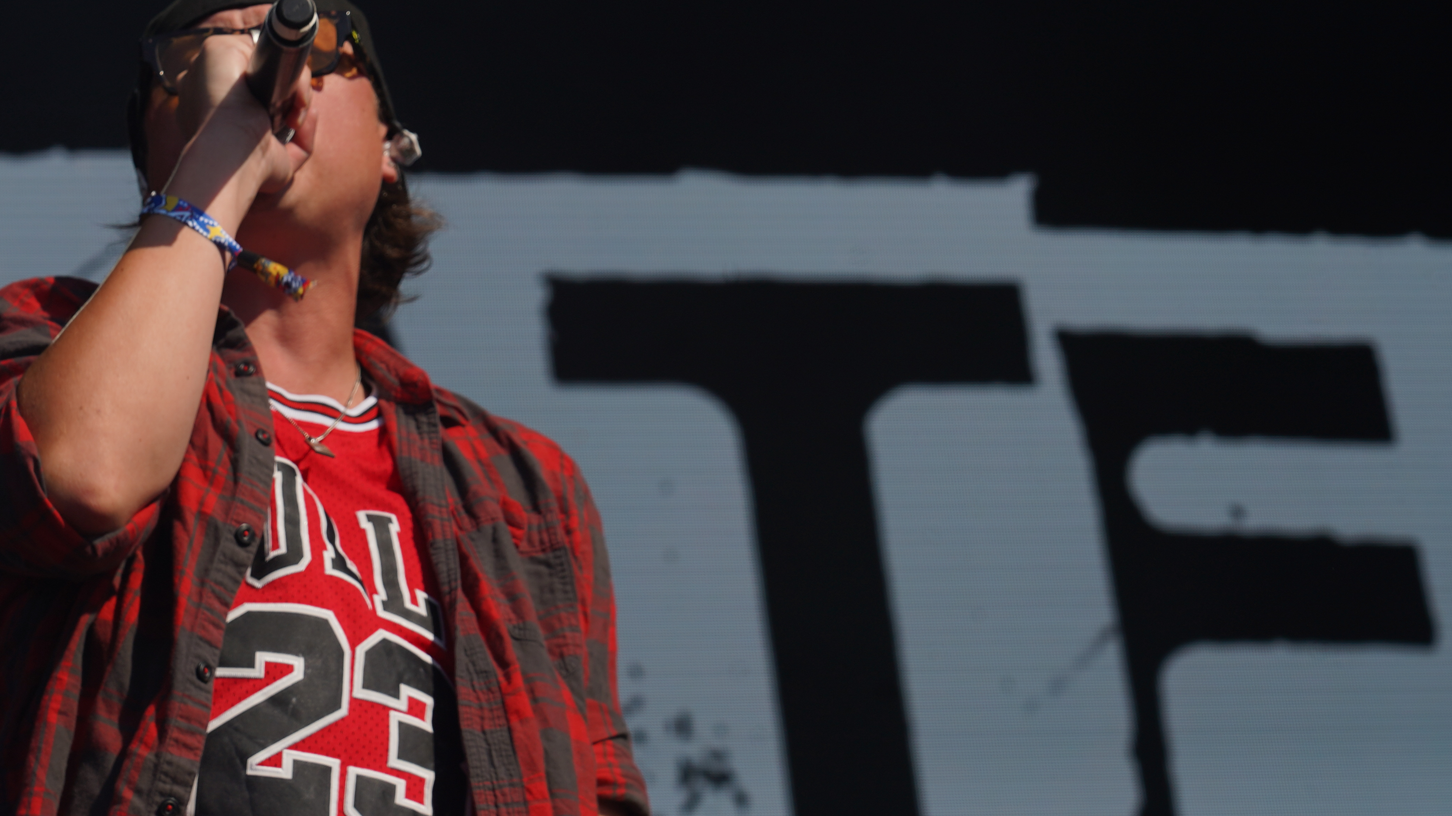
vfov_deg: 7.6
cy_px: 142
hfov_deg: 13.4
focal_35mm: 160
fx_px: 6160
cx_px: 416
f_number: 8
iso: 100
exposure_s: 1/640
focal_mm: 105
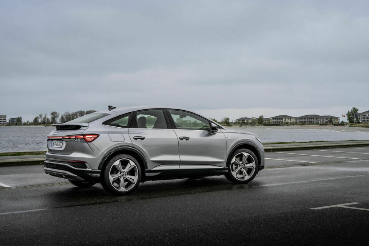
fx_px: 512
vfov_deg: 27.0
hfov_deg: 39.6
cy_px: 123
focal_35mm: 50
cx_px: 184
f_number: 4.5
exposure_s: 1/40
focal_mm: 50
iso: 320
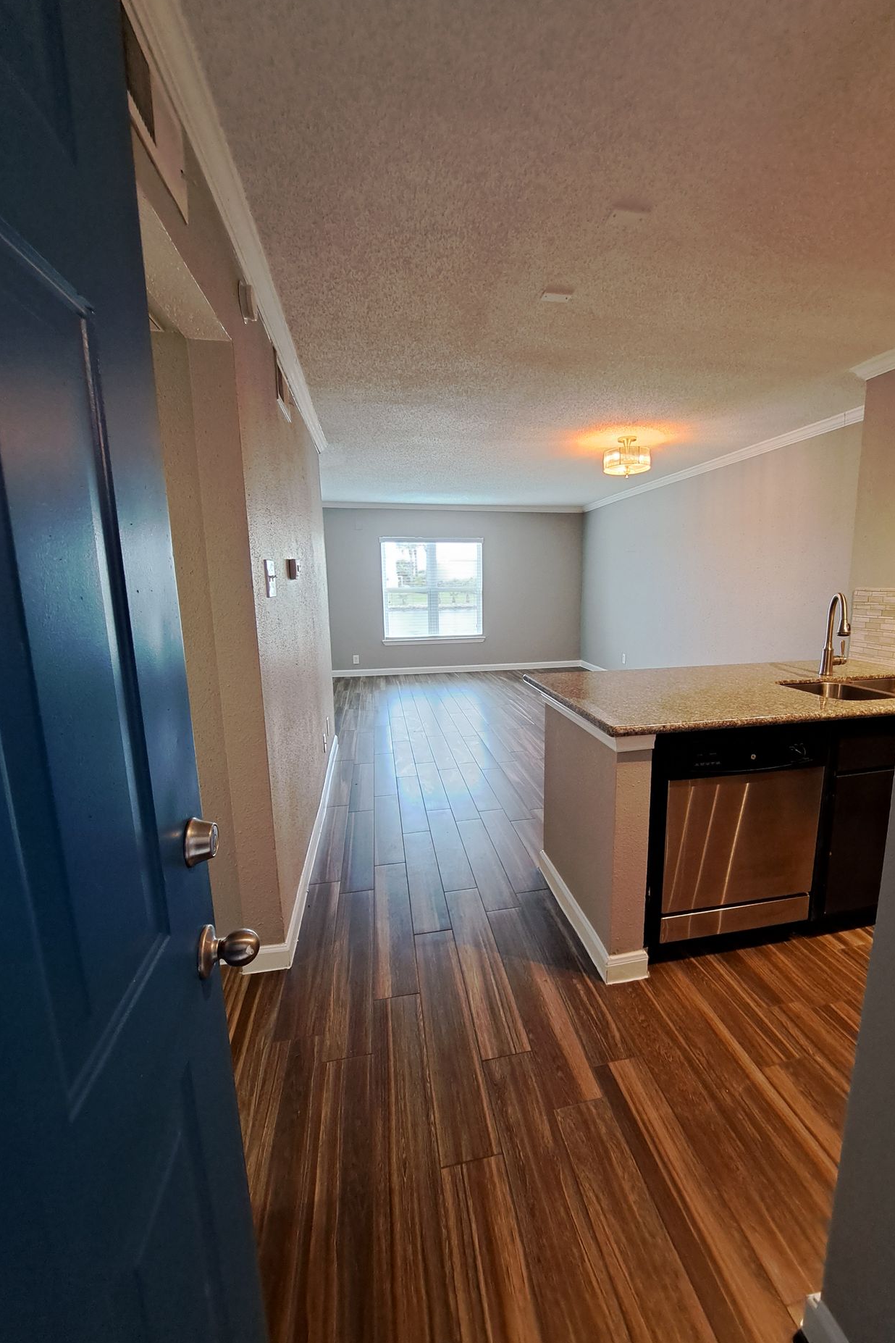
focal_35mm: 14
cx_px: 496
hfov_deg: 80.9
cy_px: 674
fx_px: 522
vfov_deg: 104.3
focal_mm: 1.74
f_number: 2.2
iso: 200
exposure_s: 1/40
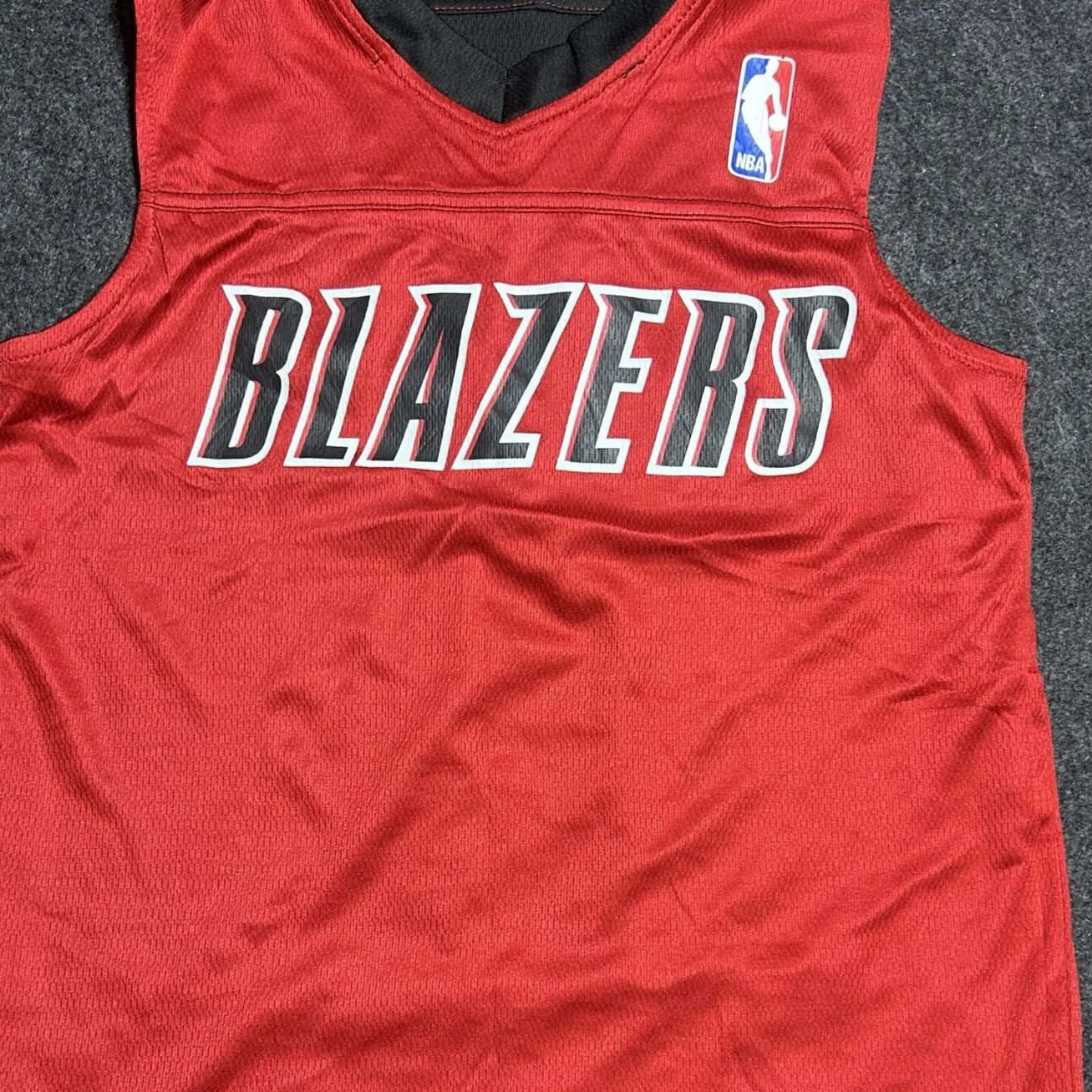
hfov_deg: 37.5
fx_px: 1606
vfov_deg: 37.0
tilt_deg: -53.7
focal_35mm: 45
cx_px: 511
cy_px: 769
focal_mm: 5.7
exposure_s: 1/100
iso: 125
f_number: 1.5
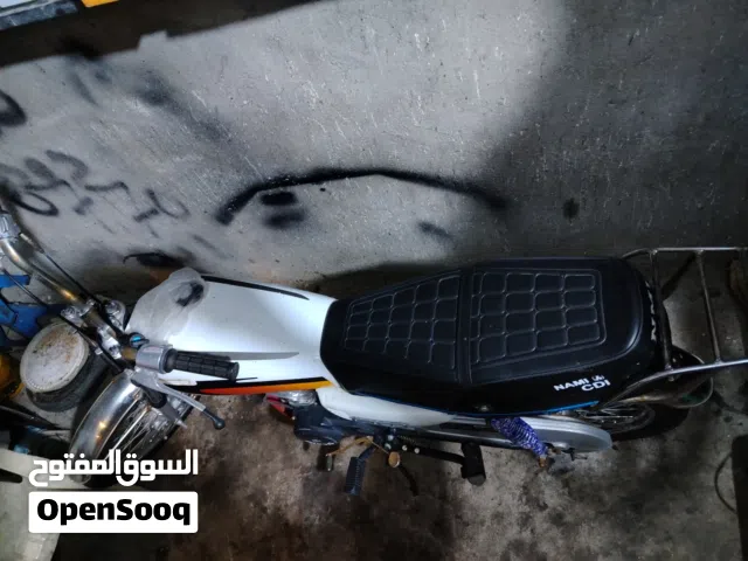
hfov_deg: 71.6
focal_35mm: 24
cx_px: 374
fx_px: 519
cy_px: 280
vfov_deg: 56.8
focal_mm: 5.25
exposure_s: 1/25
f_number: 1.75
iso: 2838
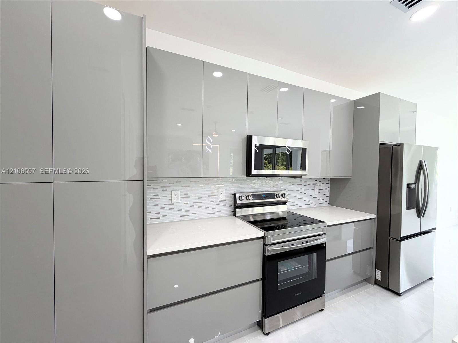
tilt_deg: -1.5
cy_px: 172
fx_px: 185
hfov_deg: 102.1
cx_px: 229
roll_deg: +0.0
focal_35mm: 14
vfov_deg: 85.7
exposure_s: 1/120
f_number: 2.2
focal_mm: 2.22
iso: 100
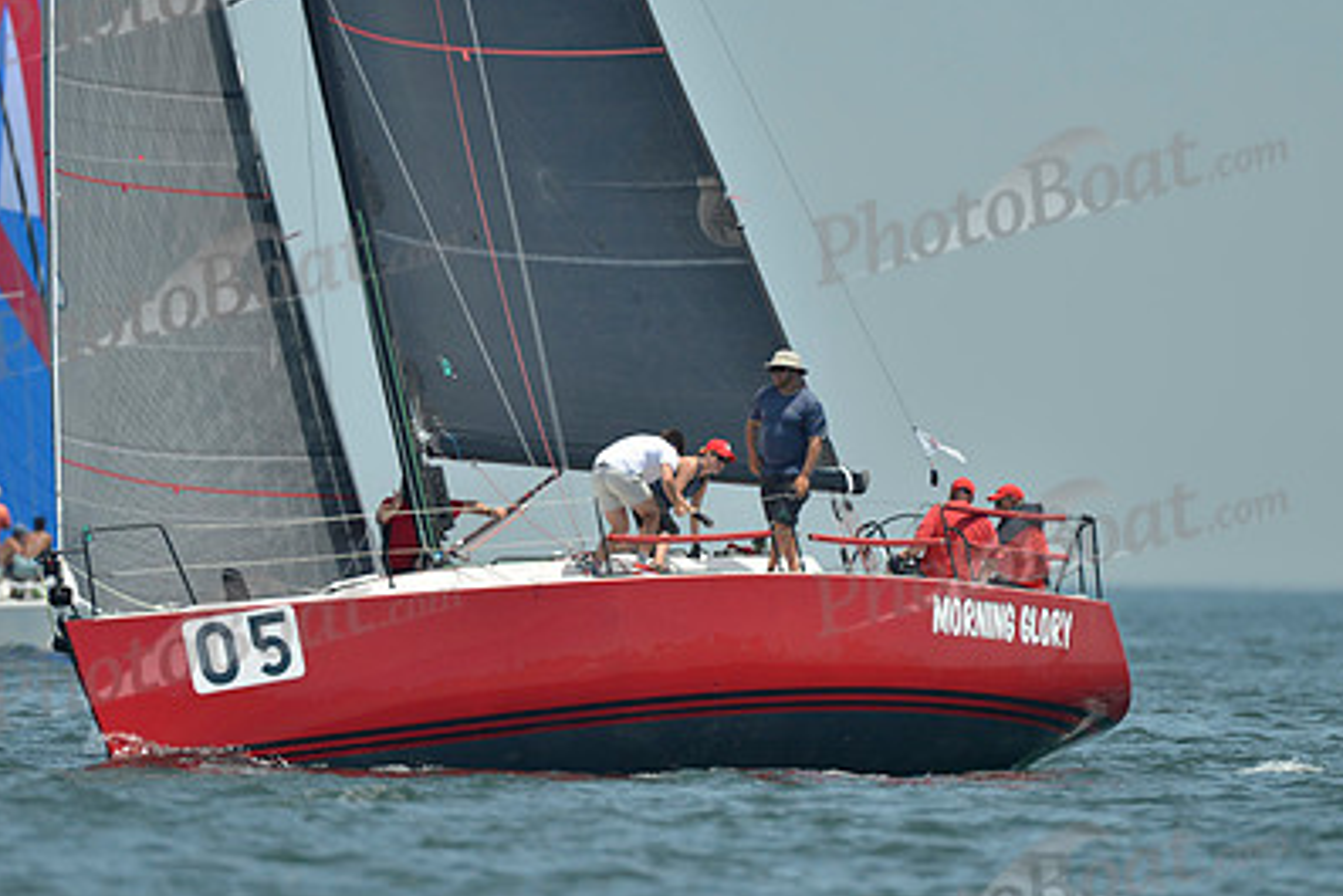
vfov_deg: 1.6
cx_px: 639
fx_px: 32727
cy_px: 421
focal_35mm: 877
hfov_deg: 2.4
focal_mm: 600
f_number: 4
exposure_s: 1/3200
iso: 200
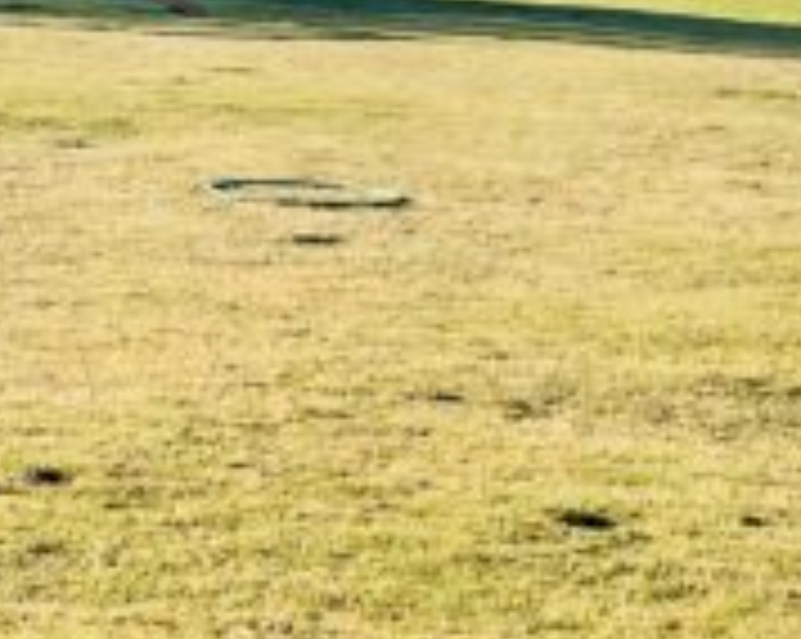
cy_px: 248
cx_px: -500
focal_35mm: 146
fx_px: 3457
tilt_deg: -8.8
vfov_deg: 10.6
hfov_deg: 12.4
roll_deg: -2.4
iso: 32
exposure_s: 1/2353
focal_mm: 4.2
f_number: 1.6
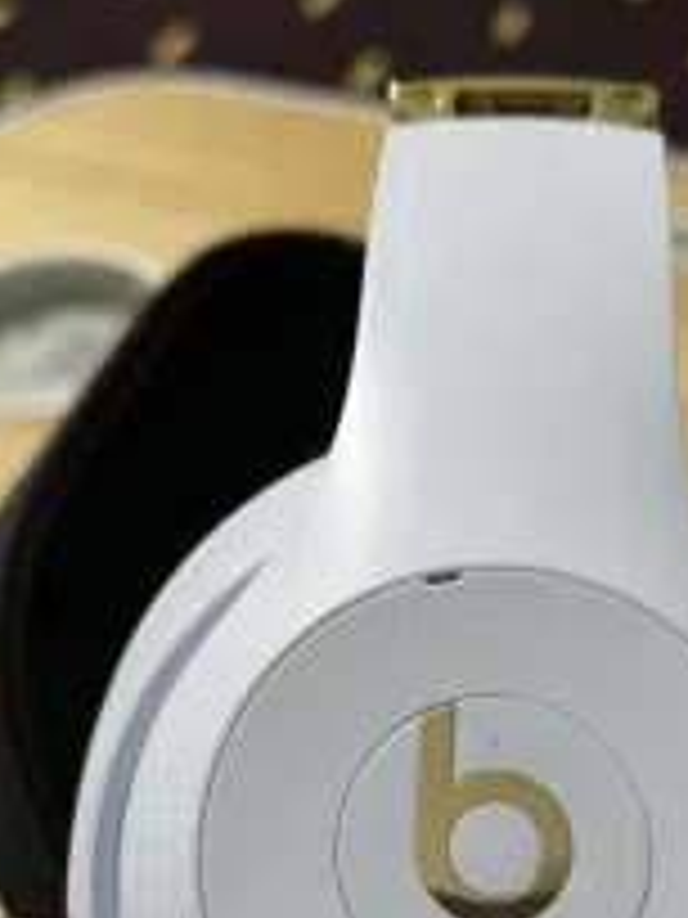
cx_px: 454
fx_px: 1352
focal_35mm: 51
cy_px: 675
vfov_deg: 36.7
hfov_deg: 28.4
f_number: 1.6
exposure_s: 1/40
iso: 640
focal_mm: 5.1
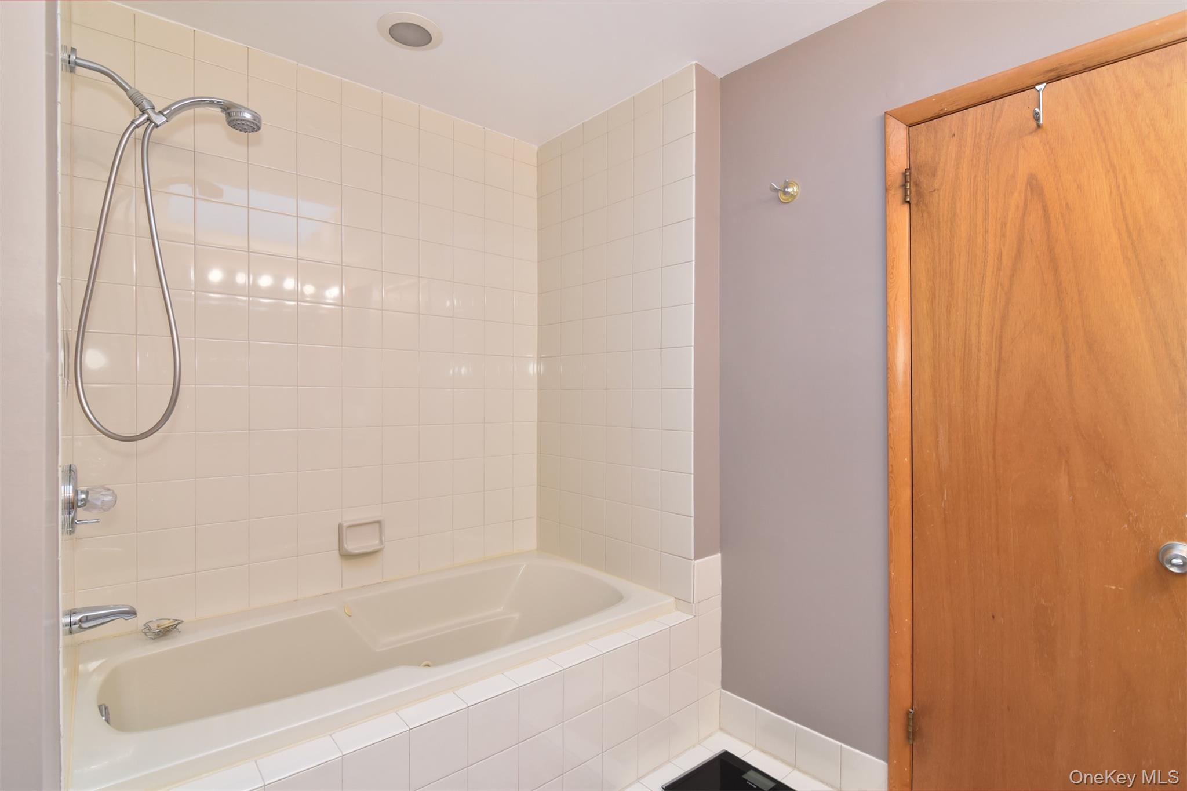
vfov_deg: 72.0
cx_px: 594
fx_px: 544
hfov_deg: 95.0
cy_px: 396
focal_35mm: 16
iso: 640
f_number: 7.1
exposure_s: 1/60
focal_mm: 11
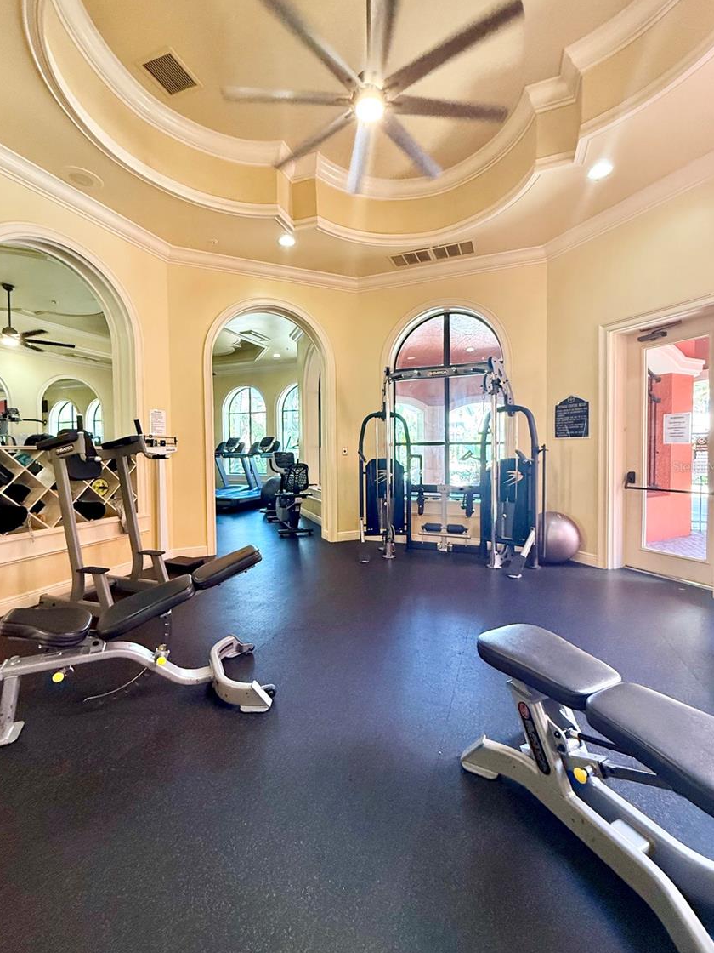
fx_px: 413
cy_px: 466
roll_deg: +0.1
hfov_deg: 81.7
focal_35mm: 15
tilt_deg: -0.4
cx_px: 350
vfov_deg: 98.2
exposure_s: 1/120
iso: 500
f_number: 2.2
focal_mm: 2.22
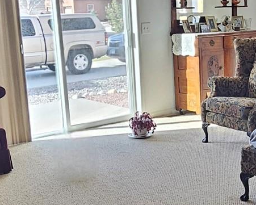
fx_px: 341
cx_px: 208
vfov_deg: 33.4
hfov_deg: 39.4
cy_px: 91
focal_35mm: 45
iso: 80
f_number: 2.2
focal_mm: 2.2
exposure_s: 1/60.2
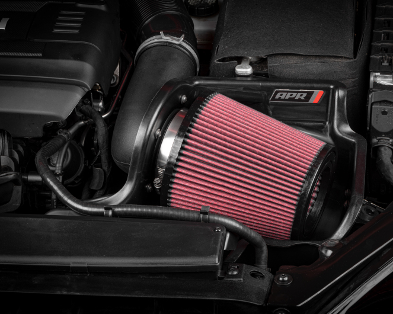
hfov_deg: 16.2
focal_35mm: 119
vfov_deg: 13.0
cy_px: 156
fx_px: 1384
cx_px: 219
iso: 200
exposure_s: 1/125
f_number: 25
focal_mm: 105
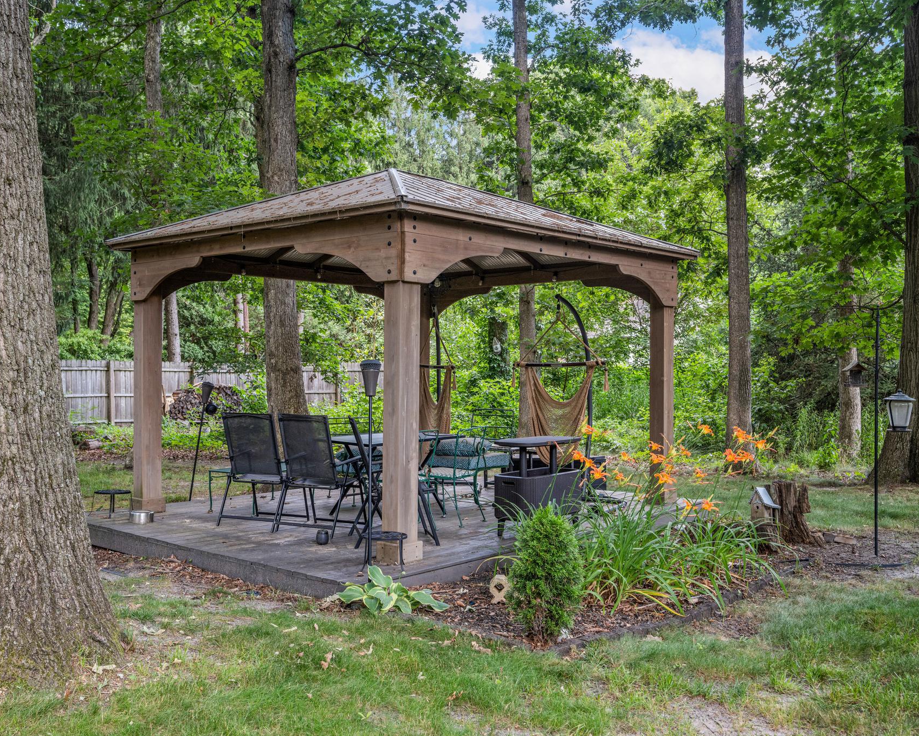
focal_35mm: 34
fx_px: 925
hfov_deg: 52.7
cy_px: 369
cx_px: 402
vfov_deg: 43.4
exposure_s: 1/15
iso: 250
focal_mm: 30
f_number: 8
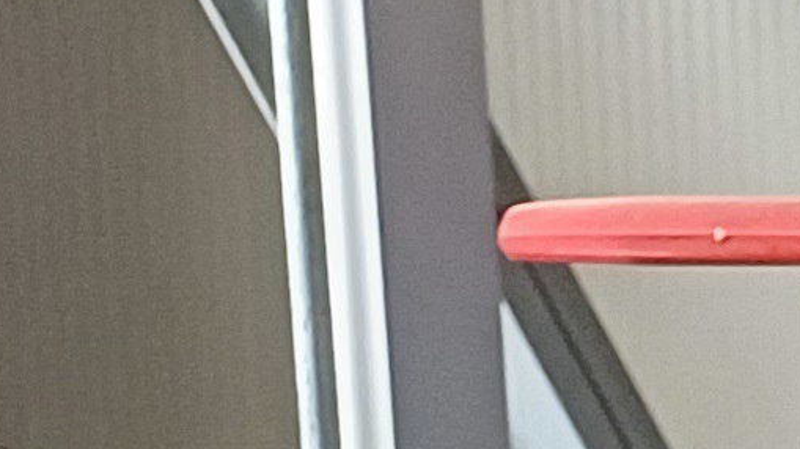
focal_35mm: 214
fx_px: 4538
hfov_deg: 7.5
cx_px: 3096
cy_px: 279
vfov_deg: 5.7
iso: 400
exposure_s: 1/50
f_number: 1.8
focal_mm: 4.65
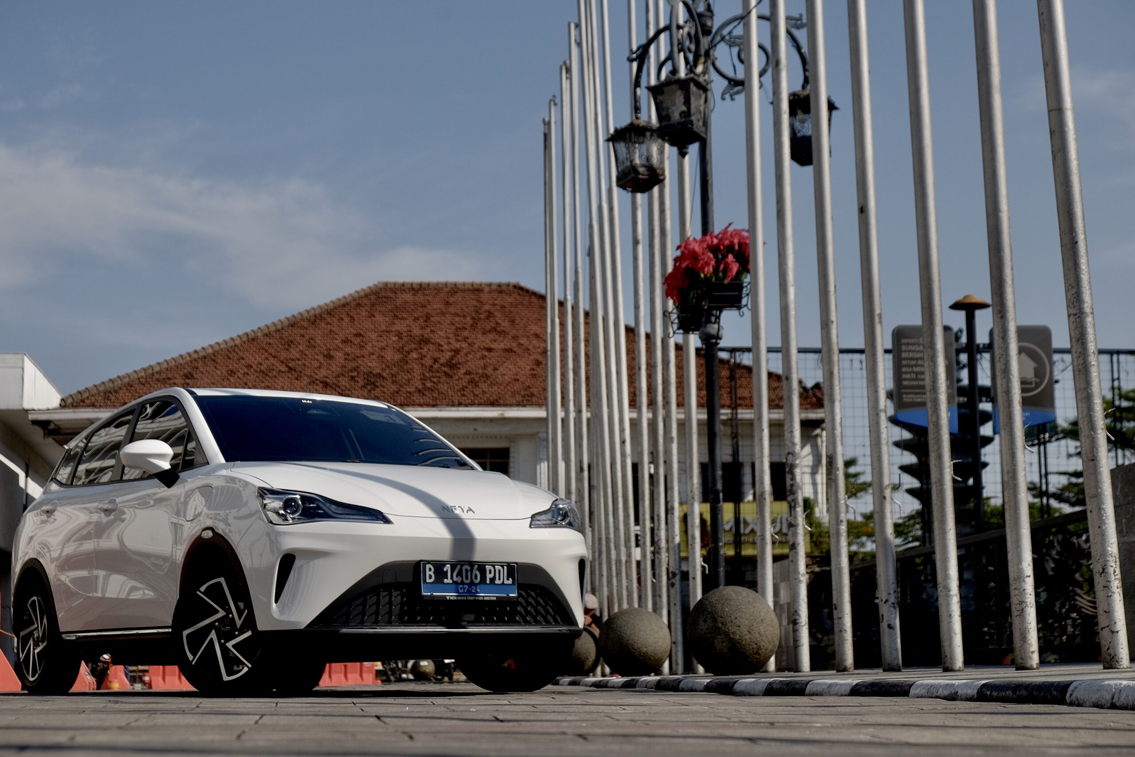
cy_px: 378
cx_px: 568
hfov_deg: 35.6
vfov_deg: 24.2
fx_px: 1766
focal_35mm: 56
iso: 200
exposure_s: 1/1900
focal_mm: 37.4
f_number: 4
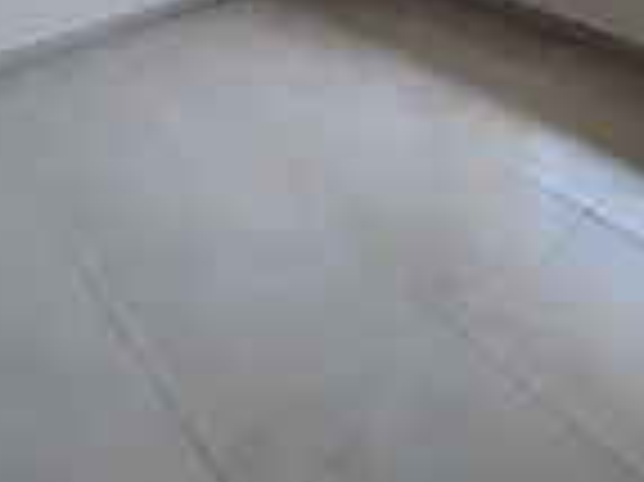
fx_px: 651
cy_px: -164
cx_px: 329
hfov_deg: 52.7
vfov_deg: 30.6
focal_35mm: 35
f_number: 2.2
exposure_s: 1/50
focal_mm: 1.74
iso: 50
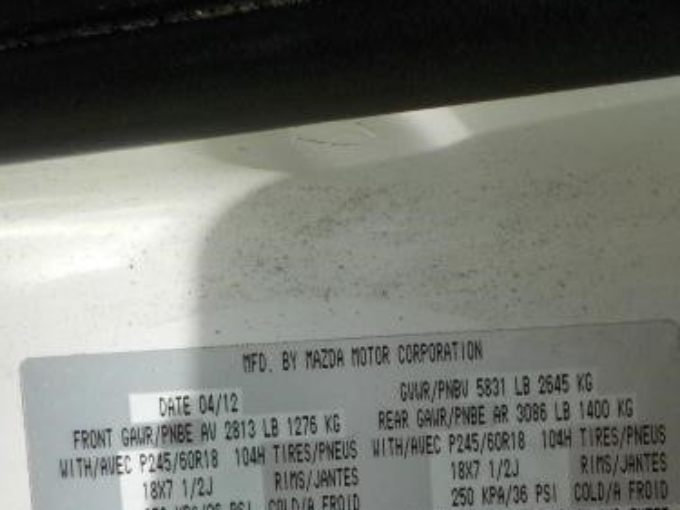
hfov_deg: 30.2
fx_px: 1257
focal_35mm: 64
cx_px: 390
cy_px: 466
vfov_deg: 22.3
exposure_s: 1/1000
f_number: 3.3
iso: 125
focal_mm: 4.1
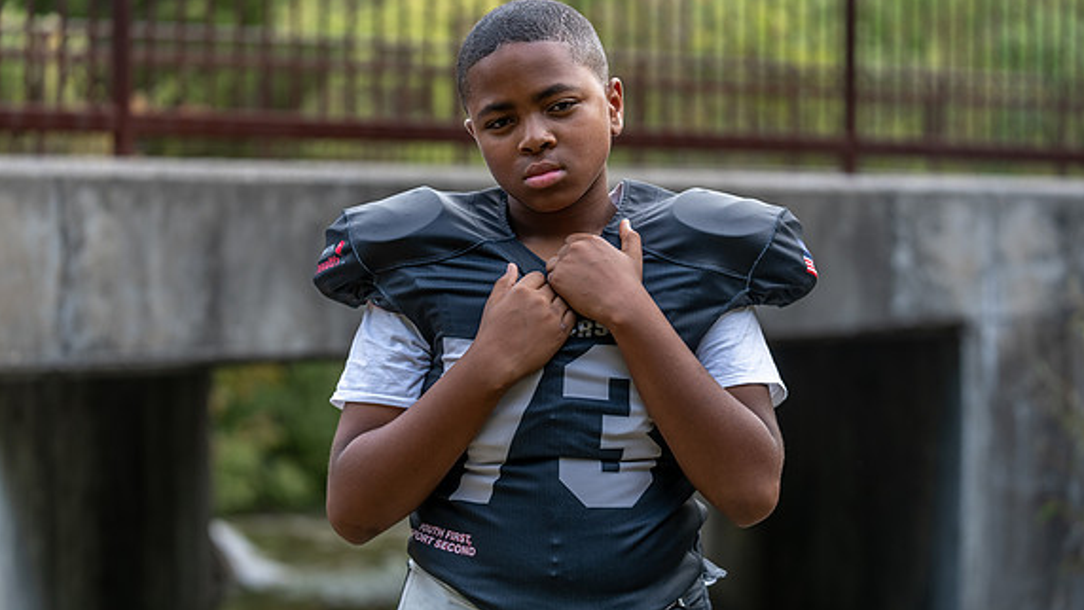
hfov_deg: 25.0
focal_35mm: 85
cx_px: 546
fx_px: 2444
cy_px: 327
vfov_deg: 14.2
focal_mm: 80
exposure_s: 1/320
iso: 160
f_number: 2.8
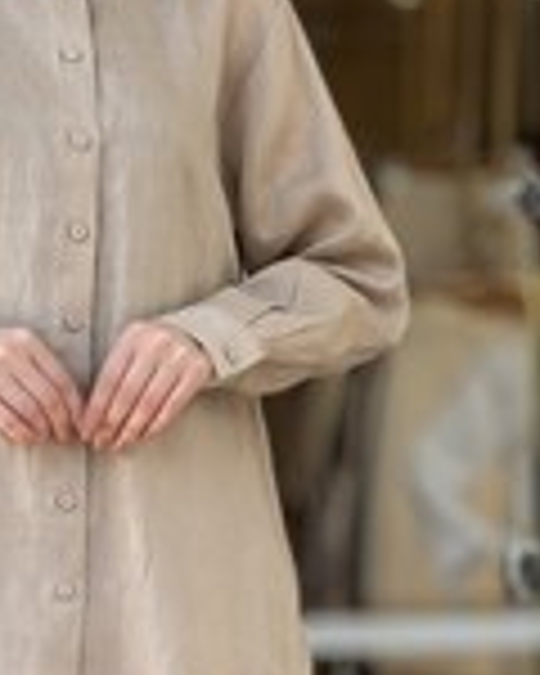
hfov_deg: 9.5
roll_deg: +0.5
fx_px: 3236
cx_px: 68
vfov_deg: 11.8
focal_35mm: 162
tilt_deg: -2.3
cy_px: 608
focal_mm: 6.86
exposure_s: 1/471
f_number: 1.78
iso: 80
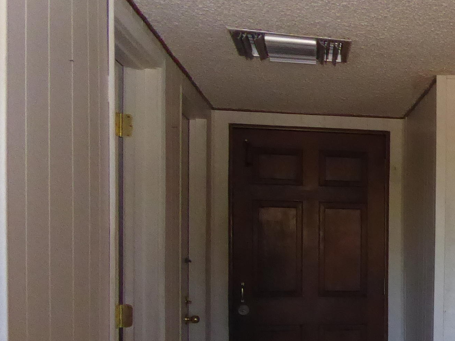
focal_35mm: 57
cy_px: 272
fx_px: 749
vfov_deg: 25.2
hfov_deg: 30.0
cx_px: 510
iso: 1000
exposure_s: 1/60
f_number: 3.3
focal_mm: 4.3
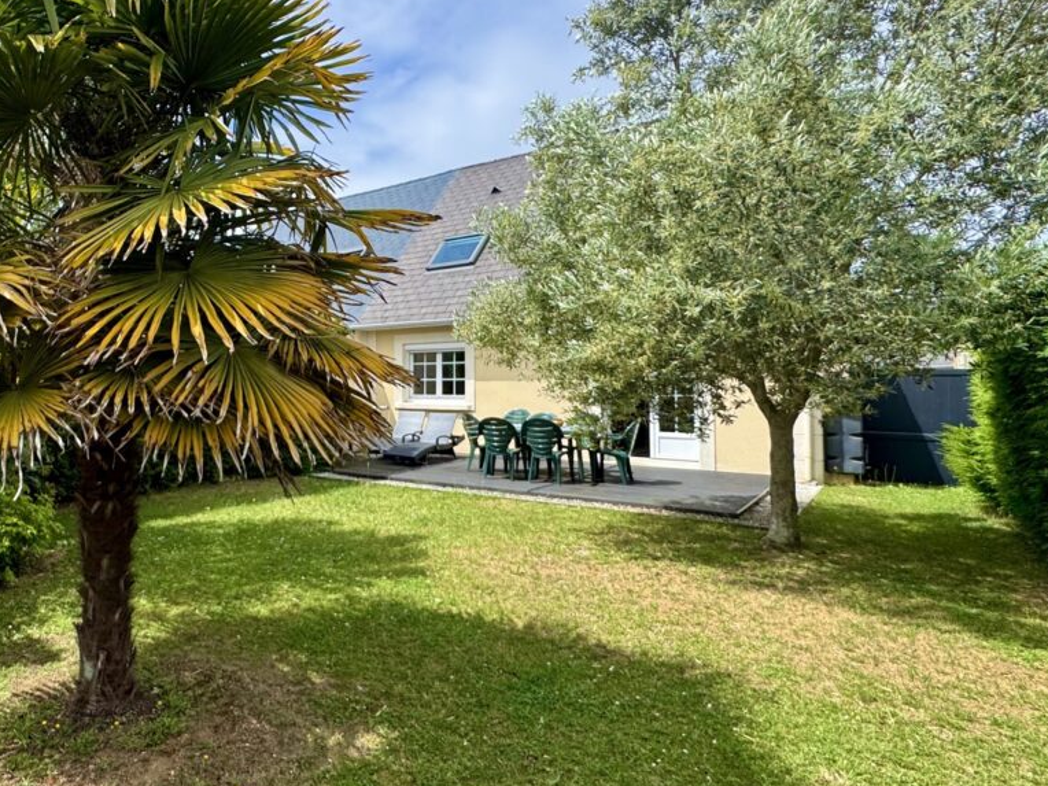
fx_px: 666
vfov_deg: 61.0
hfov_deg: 72.2
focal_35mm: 22
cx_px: 289
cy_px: 364
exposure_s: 1/720
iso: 40
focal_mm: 2.22
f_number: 2.2
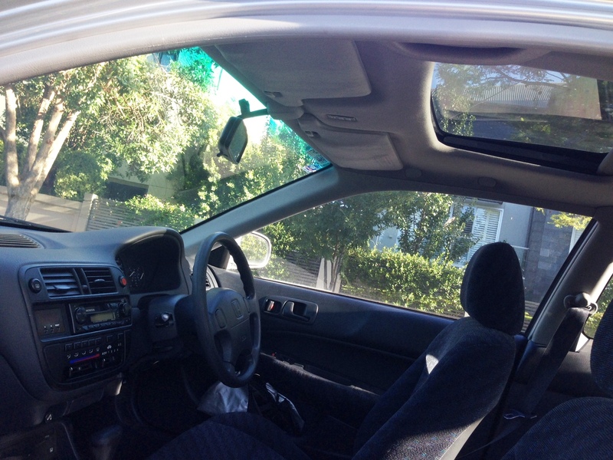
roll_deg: -12.6
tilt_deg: +4.4
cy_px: 230
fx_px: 584
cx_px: 306
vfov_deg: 42.9
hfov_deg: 55.4
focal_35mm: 33
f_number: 2.4
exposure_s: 1/120
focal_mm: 4.12
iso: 80
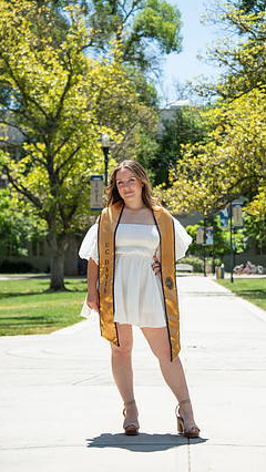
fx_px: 1177
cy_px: 225
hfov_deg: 12.9
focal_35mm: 94
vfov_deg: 22.7
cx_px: 151
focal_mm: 85
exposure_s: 1/2500
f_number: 5.6
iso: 500
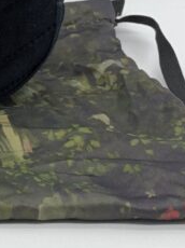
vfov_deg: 16.7
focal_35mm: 116
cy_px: 20
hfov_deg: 11.8
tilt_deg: -17.6
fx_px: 828
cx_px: -140
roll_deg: +1.7
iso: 50
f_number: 1.8
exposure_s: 1/100
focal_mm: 4.25
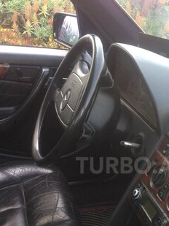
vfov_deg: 35.5
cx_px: 132
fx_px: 345
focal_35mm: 53
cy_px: 165
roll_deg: -9.5
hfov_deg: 27.1
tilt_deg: -23.2
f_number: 2.4
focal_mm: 4.12
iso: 50
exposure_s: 1/60
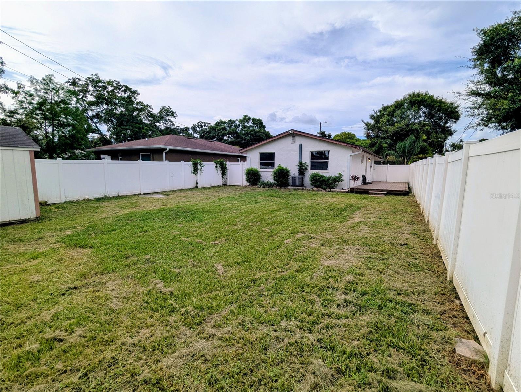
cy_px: 196
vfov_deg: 78.2
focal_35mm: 16
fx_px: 241
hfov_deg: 94.4
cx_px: 260
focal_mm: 2.35
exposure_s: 1/2020
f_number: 2.2
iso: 48
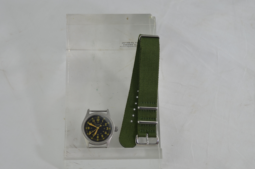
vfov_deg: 19.9
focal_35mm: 68
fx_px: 481
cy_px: 90
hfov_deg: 29.7
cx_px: 117
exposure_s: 1/125
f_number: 5.6
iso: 200
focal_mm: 40
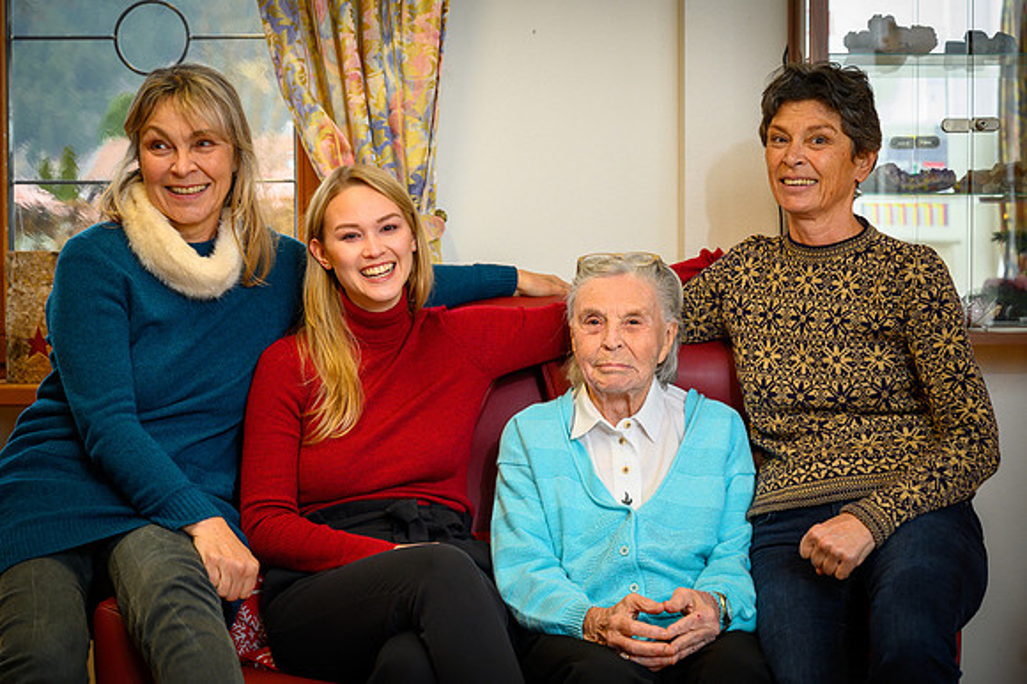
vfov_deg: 22.2
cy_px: 342
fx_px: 1739
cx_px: 514
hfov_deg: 32.9
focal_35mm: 61
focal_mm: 61
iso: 800
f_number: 4
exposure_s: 1/100
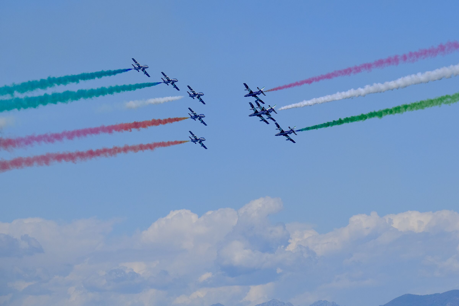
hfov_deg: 11.8
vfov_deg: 7.9
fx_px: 2218
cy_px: 153
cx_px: 230
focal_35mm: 174
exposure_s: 1/2500
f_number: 8
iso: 640
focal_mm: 115.9
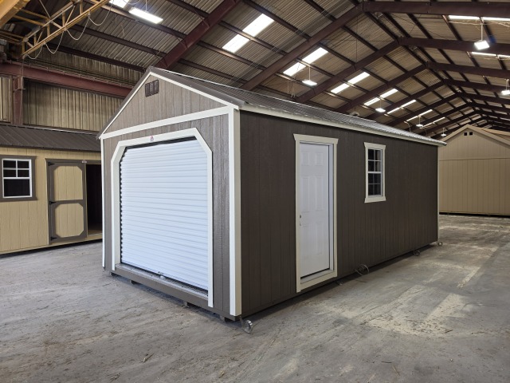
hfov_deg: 73.9
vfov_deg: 58.9
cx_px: 255
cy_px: 192
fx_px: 339
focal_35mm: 23
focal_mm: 6.5
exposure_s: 1/180
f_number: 1.4
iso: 50
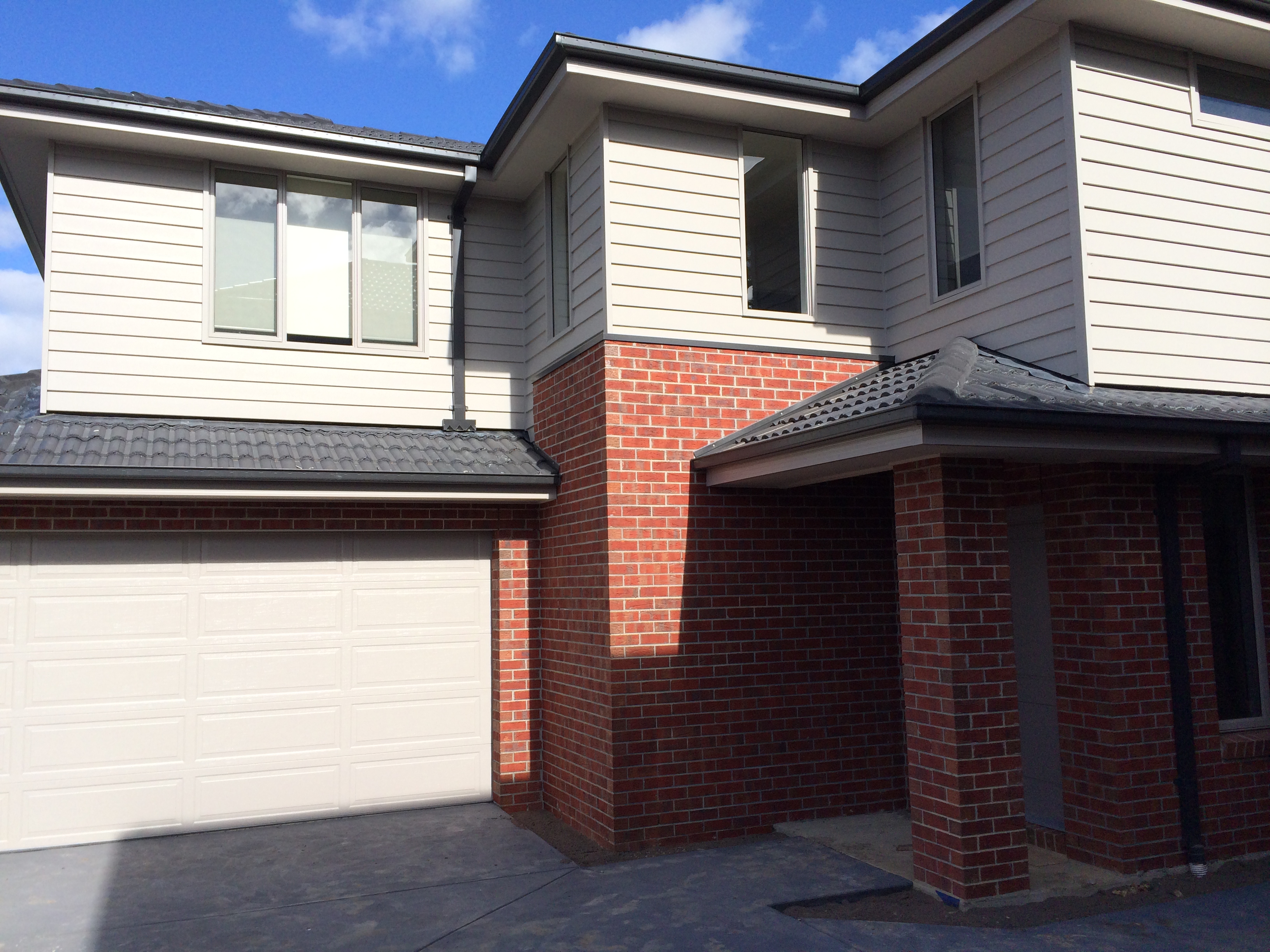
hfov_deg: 60.0
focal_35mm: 30
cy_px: 476
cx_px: 635
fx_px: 1101
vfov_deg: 46.8
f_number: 2.2
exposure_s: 1/2740
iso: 64
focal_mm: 4.12
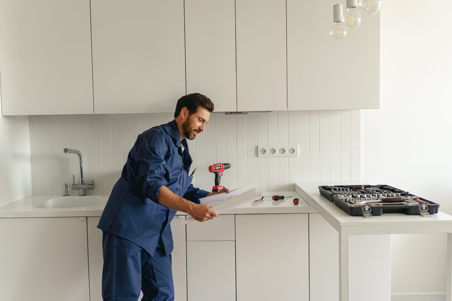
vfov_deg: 37.9
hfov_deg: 54.4
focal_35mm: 35
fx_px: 439
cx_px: 226
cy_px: 150
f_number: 2
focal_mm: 35
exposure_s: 1/100
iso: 160
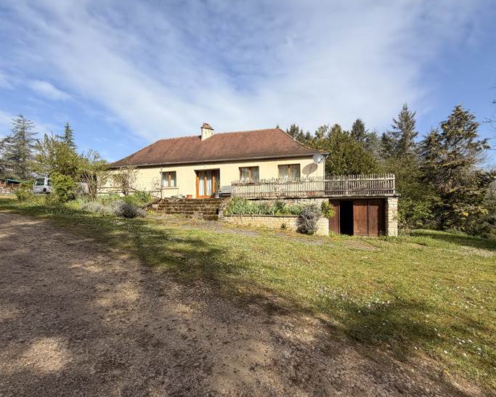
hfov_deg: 93.0
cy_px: 210
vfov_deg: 80.3
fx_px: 235
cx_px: 238
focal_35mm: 16
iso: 25
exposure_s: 1/770
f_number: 2.2
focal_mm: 2.22
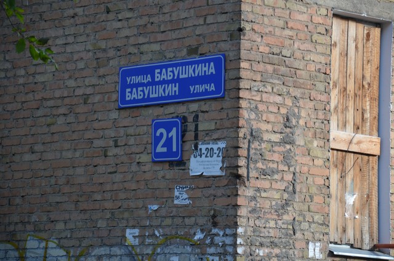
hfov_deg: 13.1
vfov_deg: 8.7
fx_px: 1720
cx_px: 197
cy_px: 130
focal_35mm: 158
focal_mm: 105
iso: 250
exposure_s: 1/125
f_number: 5.6
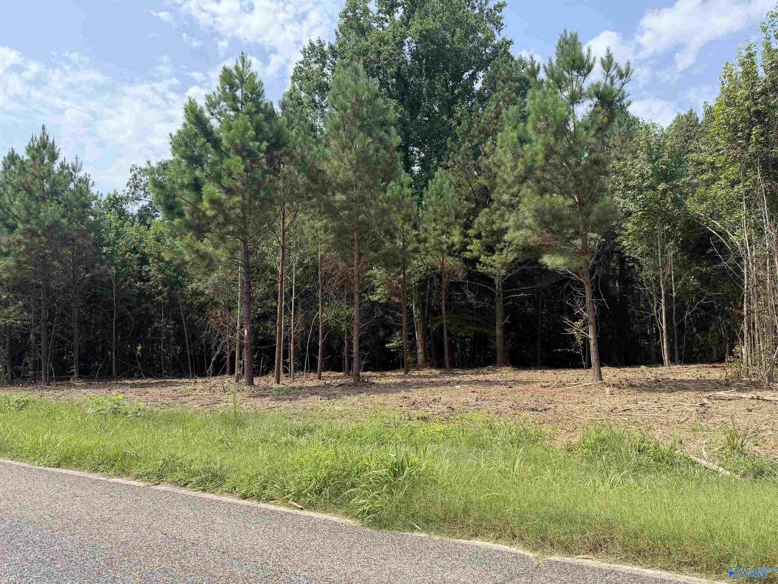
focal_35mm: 24
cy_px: 292
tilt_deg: +4.3
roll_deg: +1.3
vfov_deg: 56.8
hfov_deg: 71.6
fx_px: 539
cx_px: 389
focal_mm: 6.76
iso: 100
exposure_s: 1/3425
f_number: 1.78
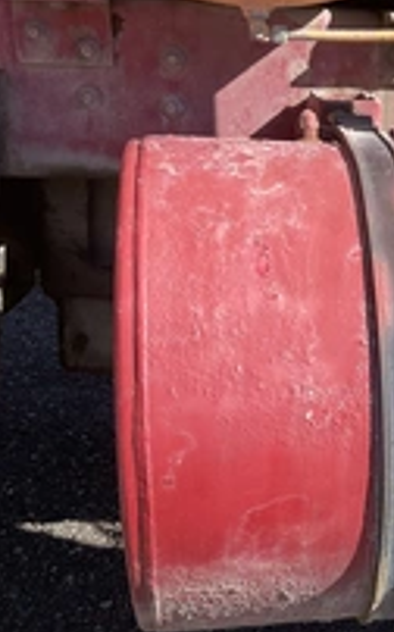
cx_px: 488
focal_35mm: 61
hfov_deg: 19.8
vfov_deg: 33.3
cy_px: 407
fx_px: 1050
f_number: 1.8
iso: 25
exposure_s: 1/912
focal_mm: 3
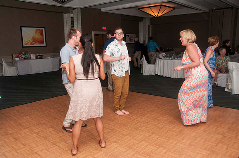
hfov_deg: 62.0
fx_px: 199
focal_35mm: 30
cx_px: 120
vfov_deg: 43.5
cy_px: 79
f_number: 5.6
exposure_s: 1/60
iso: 400
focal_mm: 20
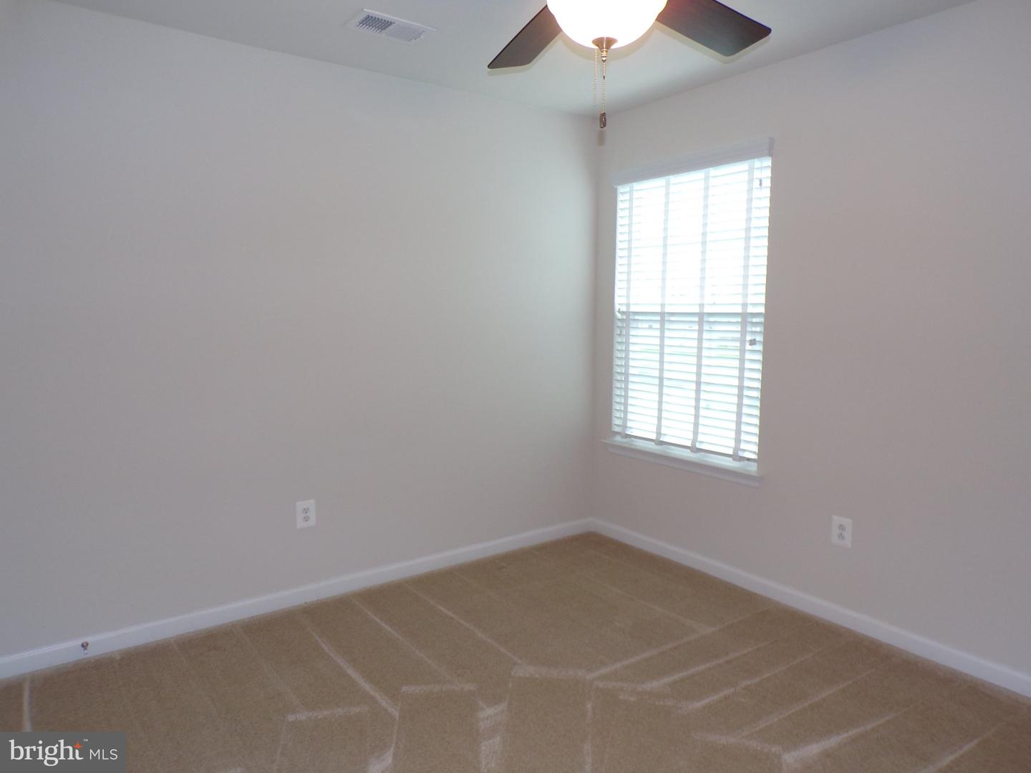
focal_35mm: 24
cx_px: 516
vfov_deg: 56.8
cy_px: 386
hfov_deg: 71.6
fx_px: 715
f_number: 3
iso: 126
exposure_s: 1/34
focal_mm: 4.3
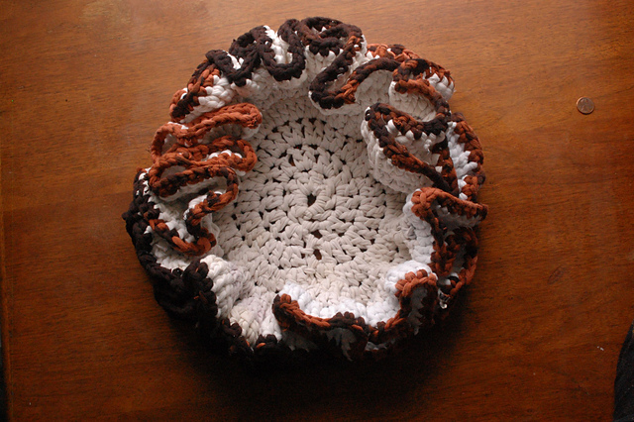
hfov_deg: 53.2
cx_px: 317
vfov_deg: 36.8
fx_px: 634
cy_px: 211
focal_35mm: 36
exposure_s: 1/125
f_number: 14
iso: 1600
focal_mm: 24
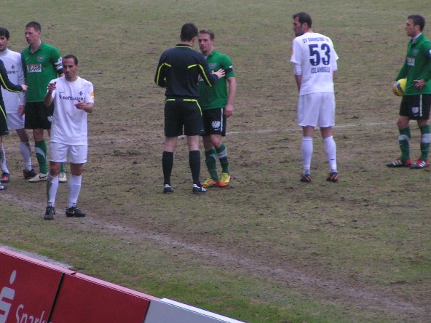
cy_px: 106
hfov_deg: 5.9
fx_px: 4159
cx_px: 149
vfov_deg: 4.5
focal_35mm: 334
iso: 200
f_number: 3.5
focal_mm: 37.8
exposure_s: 1/250
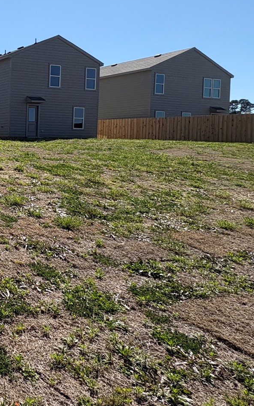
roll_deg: -0.5
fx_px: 354
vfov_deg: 58.8
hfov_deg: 26.0
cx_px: -147
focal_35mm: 32
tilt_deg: -1.5
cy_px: 151
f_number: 2.2
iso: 50
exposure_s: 1/2028
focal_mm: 2.22
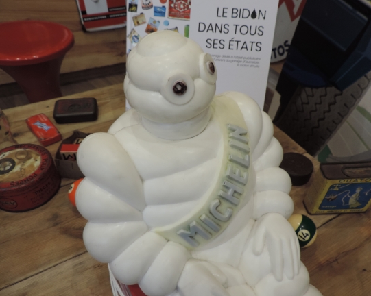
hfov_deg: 66.1
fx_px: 285
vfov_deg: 54.9
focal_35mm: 26
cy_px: 149
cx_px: 191
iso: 200
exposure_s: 1/30
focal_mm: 4.3
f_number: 3
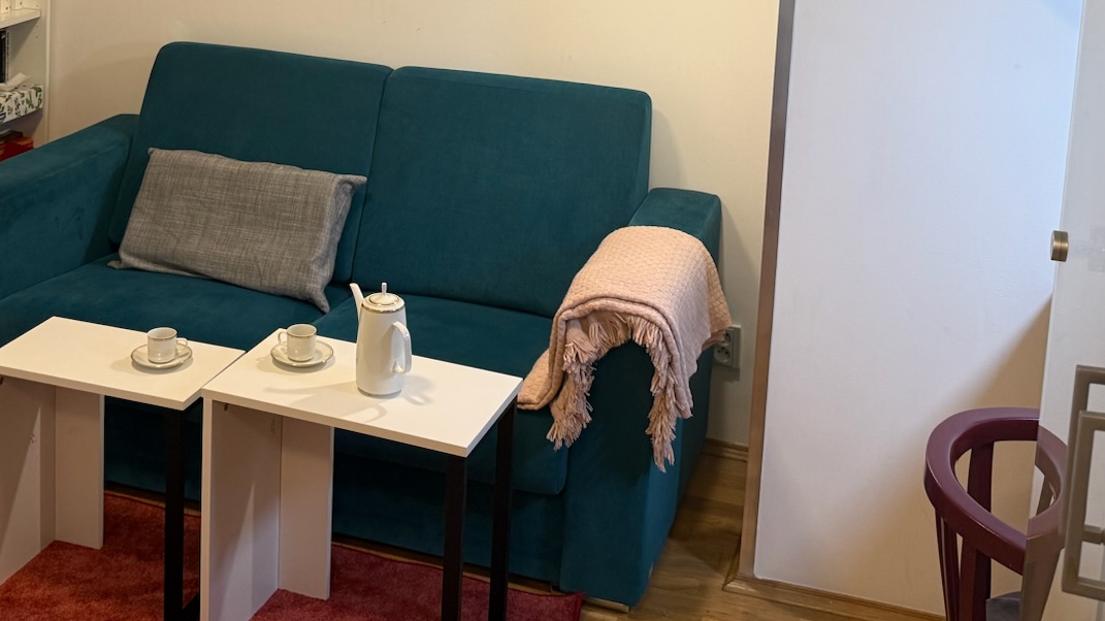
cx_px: 430
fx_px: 1465
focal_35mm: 50
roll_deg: -2.7
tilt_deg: -7.6
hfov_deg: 41.1
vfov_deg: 22.7
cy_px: -50
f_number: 1.78
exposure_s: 1/50
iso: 160
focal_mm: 6.76
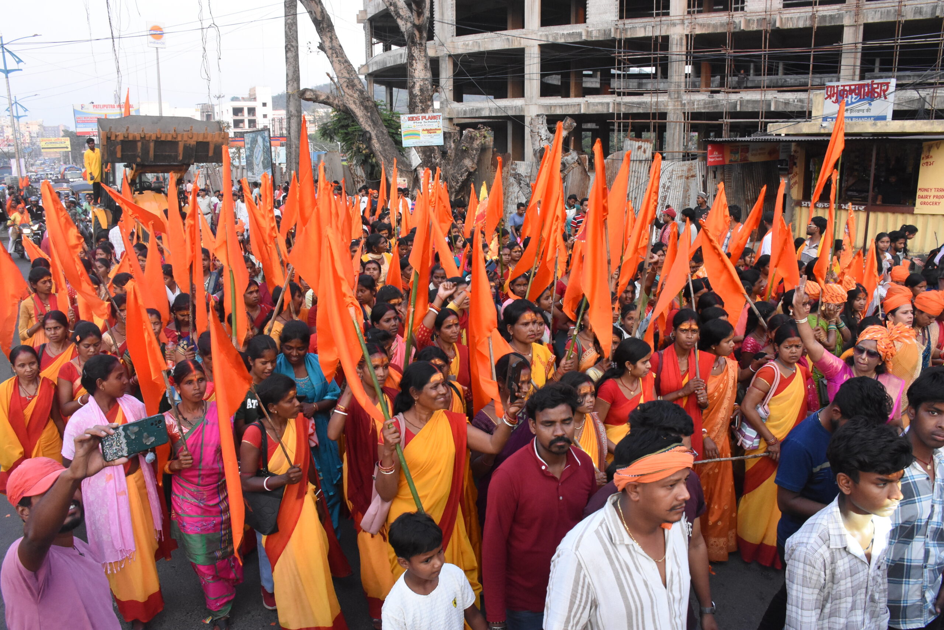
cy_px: 315
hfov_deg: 67.4
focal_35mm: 27
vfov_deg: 48.0
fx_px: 708
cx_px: 472
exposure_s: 1/250
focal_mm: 18
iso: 2500
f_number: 8
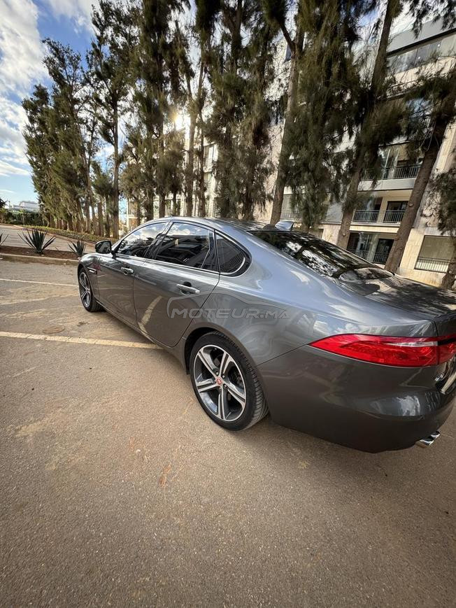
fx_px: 246
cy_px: 304
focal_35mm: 14
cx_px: 228
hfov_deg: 85.7
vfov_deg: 102.1
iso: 40
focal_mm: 2.22
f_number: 2.2
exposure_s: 1/218
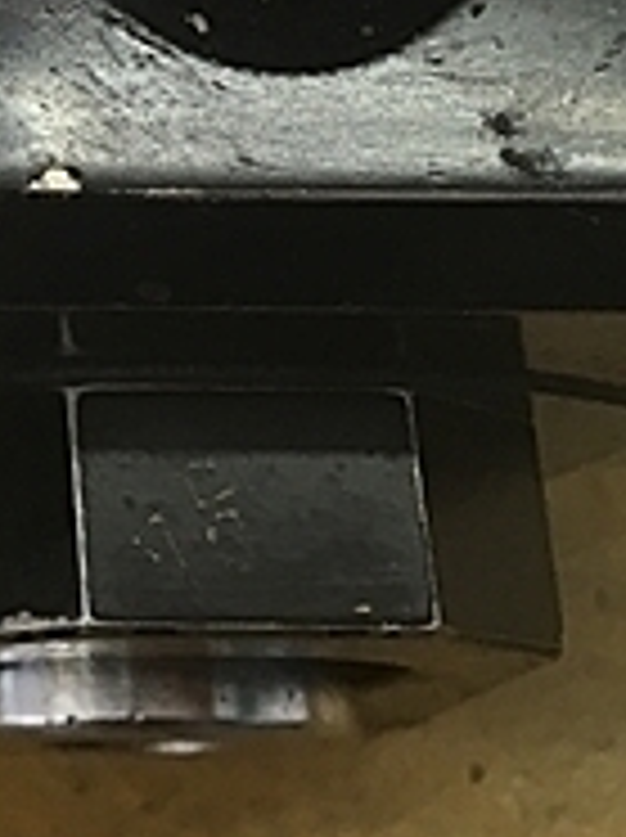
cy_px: -194
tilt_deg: -67.1
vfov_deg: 18.5
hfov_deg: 13.4
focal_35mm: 100
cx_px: -473
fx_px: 2417
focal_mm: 4.15
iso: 50
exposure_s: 1/30
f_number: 2.2
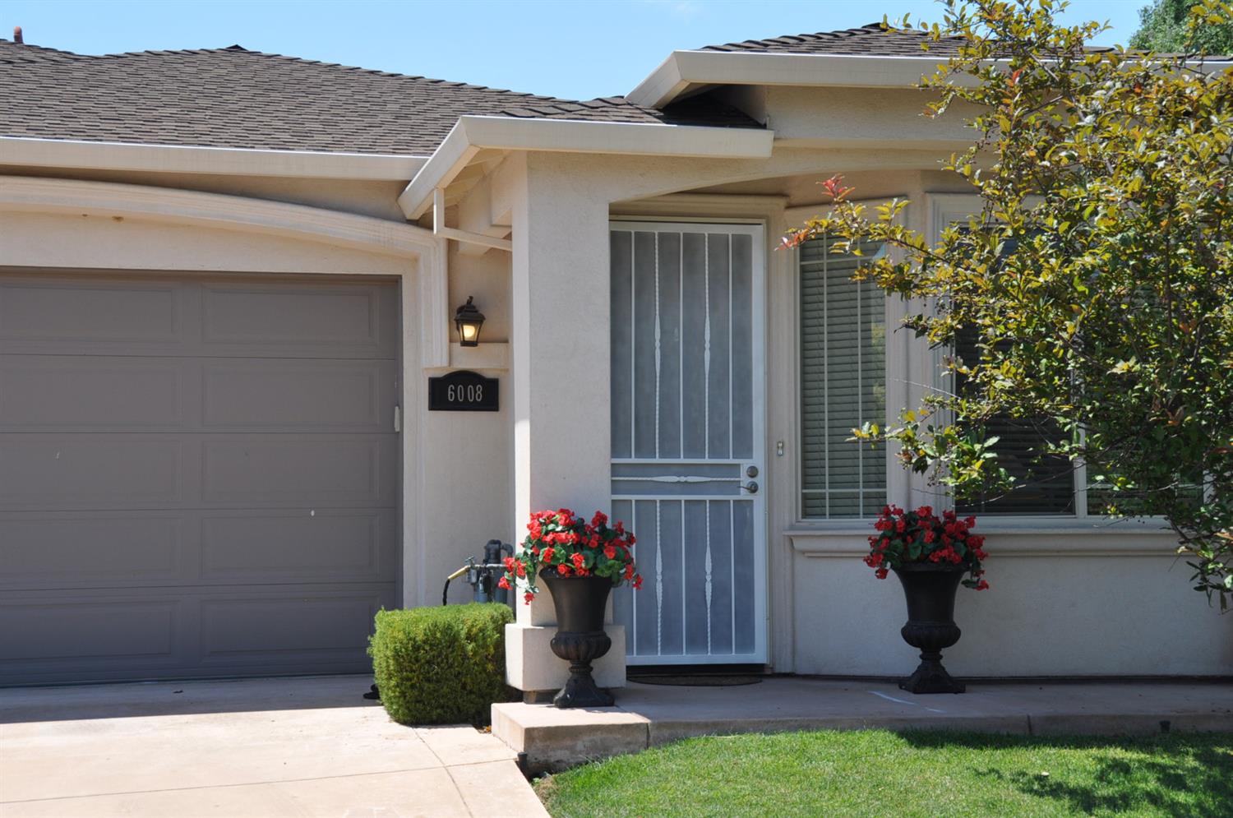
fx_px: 2154
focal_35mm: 63
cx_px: 616
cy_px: 409
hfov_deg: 31.9
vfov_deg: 21.5
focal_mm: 42
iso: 200
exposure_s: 1/60
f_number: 8
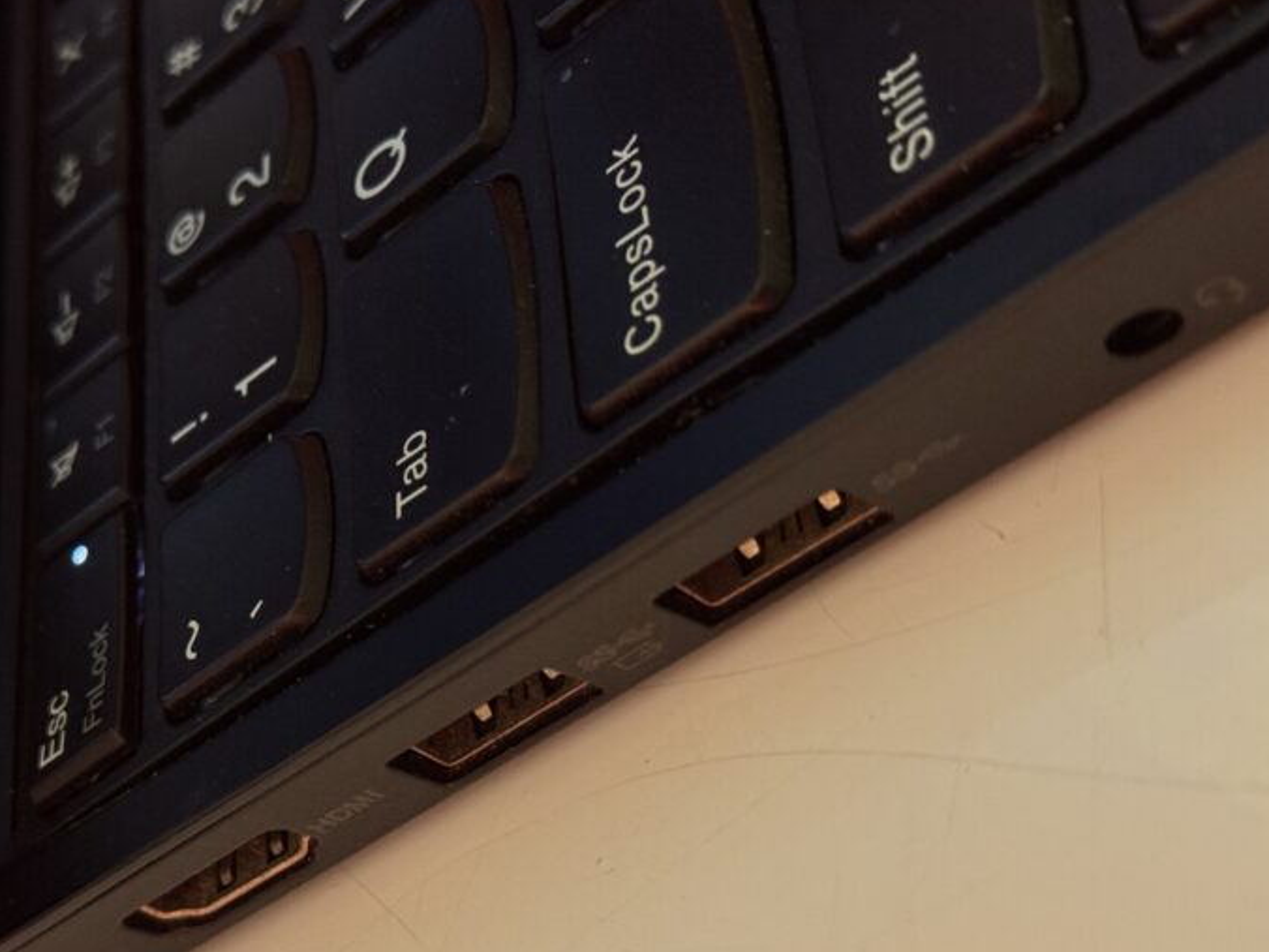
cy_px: 623
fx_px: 2603
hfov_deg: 27.2
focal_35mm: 71
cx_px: 392
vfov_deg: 20.7
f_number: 1.78
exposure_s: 1/40
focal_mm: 6.76
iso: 500
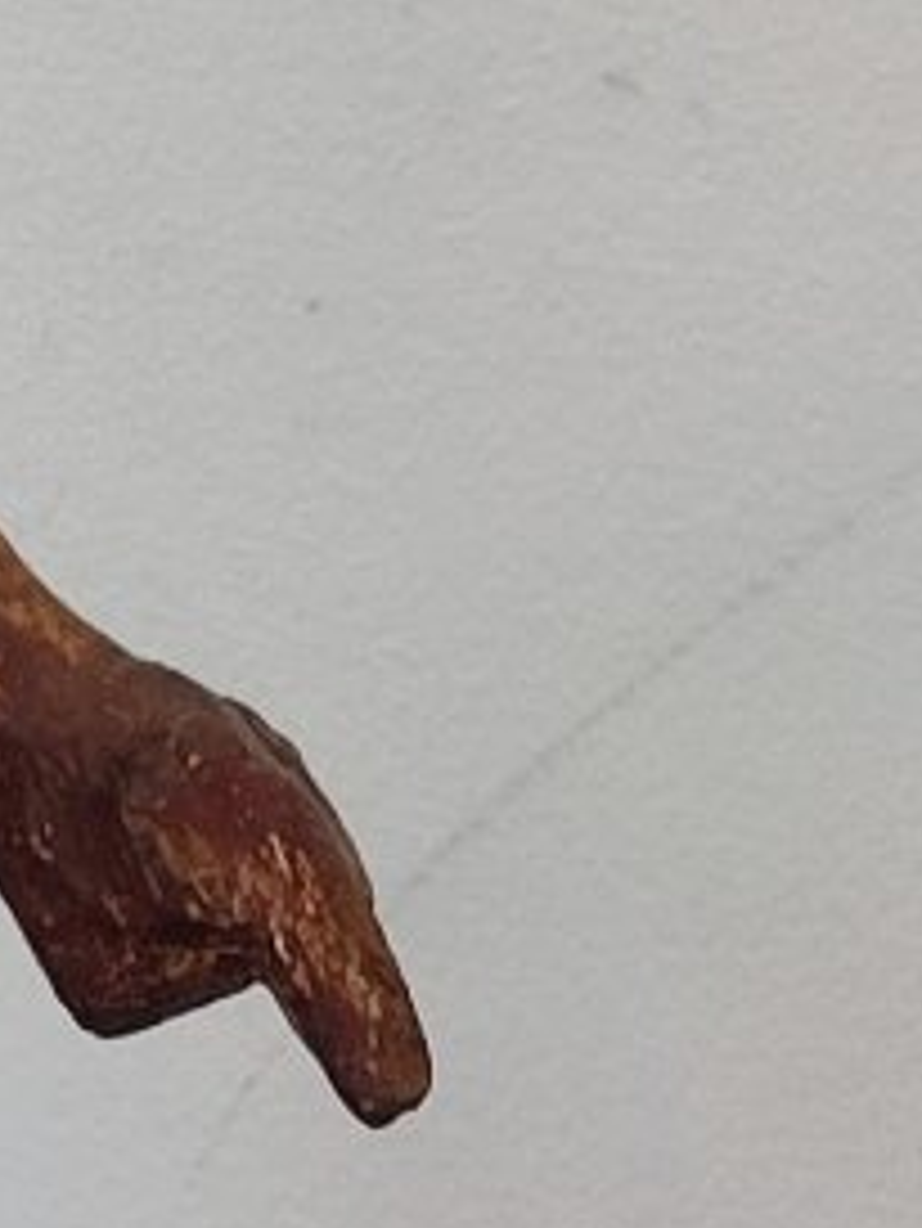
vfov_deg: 17.9
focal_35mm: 110
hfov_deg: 12.5
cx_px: -652
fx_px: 3903
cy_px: 643
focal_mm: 6.04
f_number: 1.9
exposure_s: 1/33
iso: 206
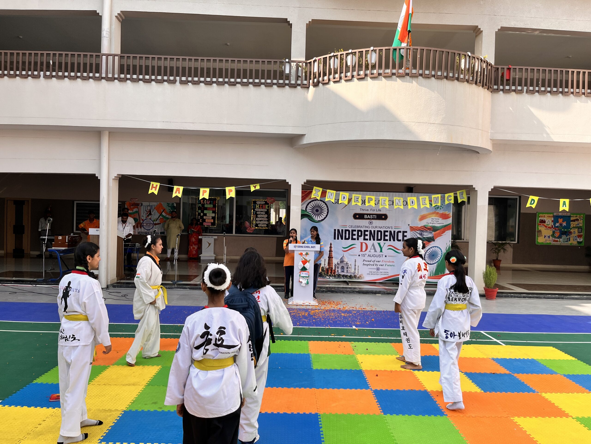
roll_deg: -1.7
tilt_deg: -2.0
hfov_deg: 67.3
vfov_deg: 53.1
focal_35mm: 26
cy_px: 222
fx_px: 444
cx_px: 296
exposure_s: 1/1066
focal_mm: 5.1
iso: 50
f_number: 1.6
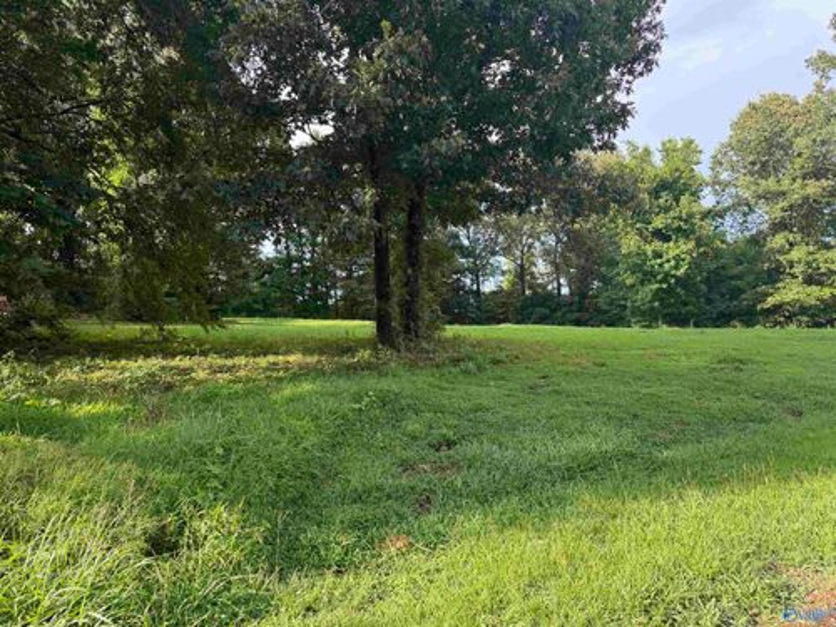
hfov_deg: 71.6
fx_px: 580
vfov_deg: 56.8
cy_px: 314
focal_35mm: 24
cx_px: 418
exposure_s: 1/510
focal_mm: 6.76
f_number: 1.78
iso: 80
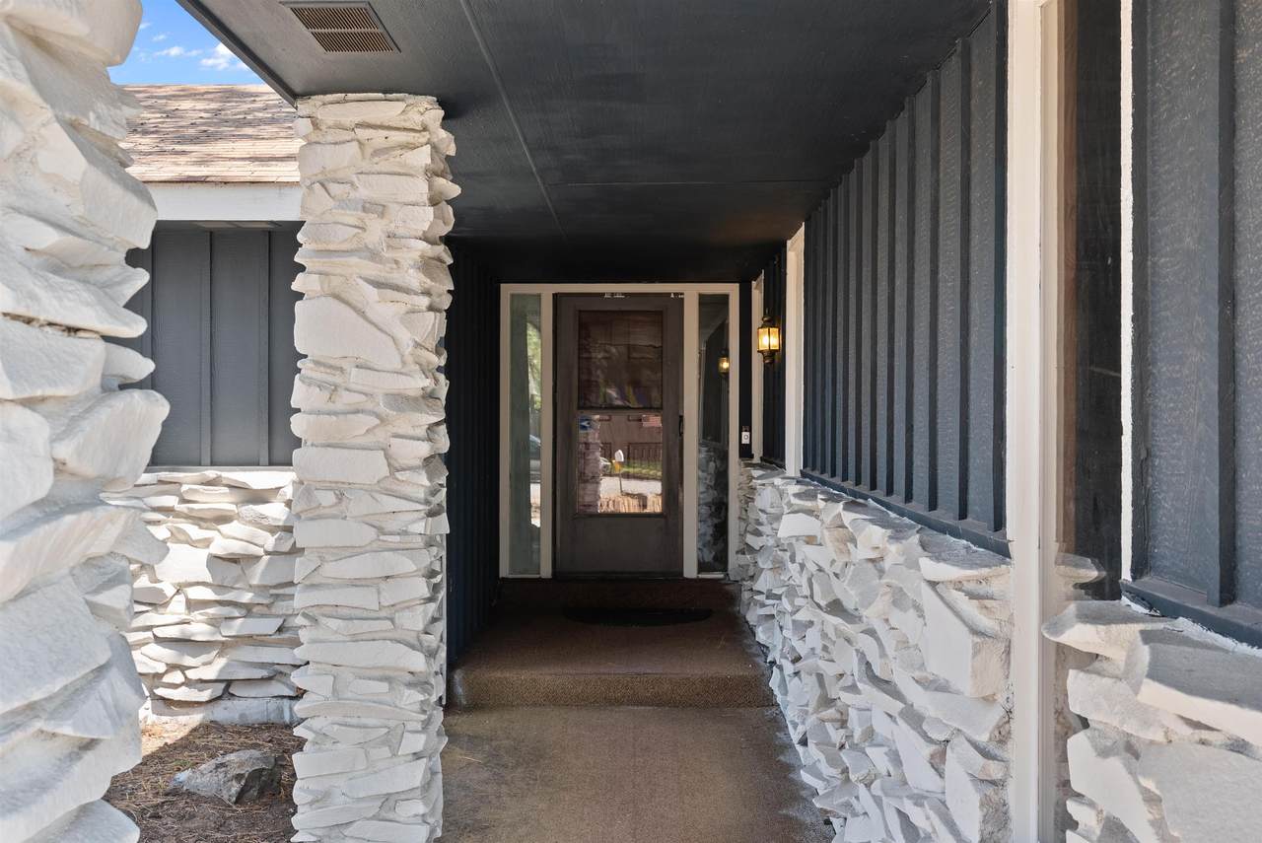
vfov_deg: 37.9
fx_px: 1228
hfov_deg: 54.4
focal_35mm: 35
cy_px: 422
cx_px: 631
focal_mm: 35
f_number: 8
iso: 400
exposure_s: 1/20
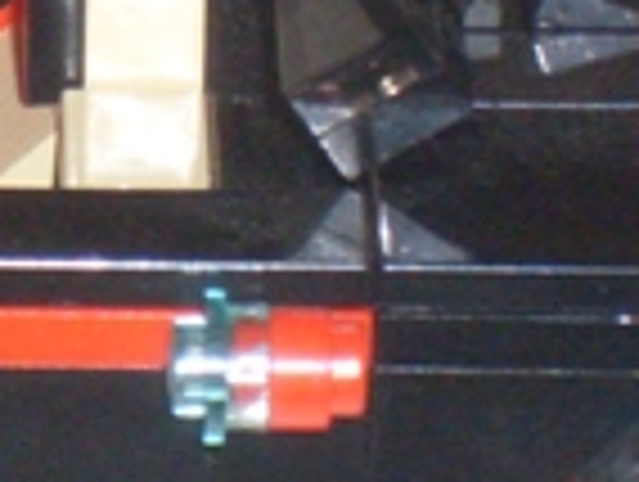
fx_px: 11853
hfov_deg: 3.1
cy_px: -18
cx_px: -189
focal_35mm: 641
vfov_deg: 2.3
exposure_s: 1/90
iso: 240
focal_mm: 18.9
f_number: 14.1
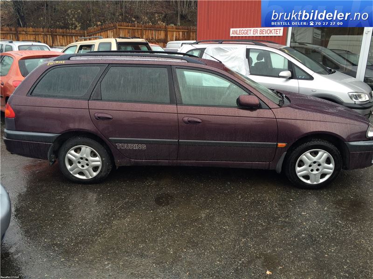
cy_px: 140
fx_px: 312
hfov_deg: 61.7
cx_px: 186
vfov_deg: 48.2
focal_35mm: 29
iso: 32
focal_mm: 4.15
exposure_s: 1/205
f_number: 2.2
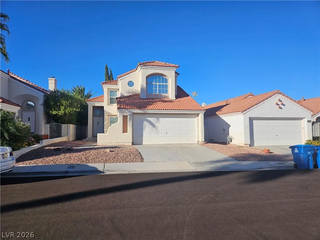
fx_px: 213
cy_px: 120
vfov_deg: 58.9
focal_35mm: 23
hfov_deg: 73.9
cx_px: 160
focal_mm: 5.4
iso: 25
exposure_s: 1/2737
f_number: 1.8
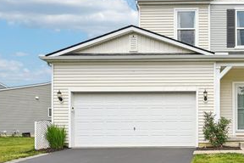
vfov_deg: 39.9
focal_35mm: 33
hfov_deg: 52.5
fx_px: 224
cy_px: 89
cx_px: 204
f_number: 4
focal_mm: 19
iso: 400
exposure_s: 1/4000
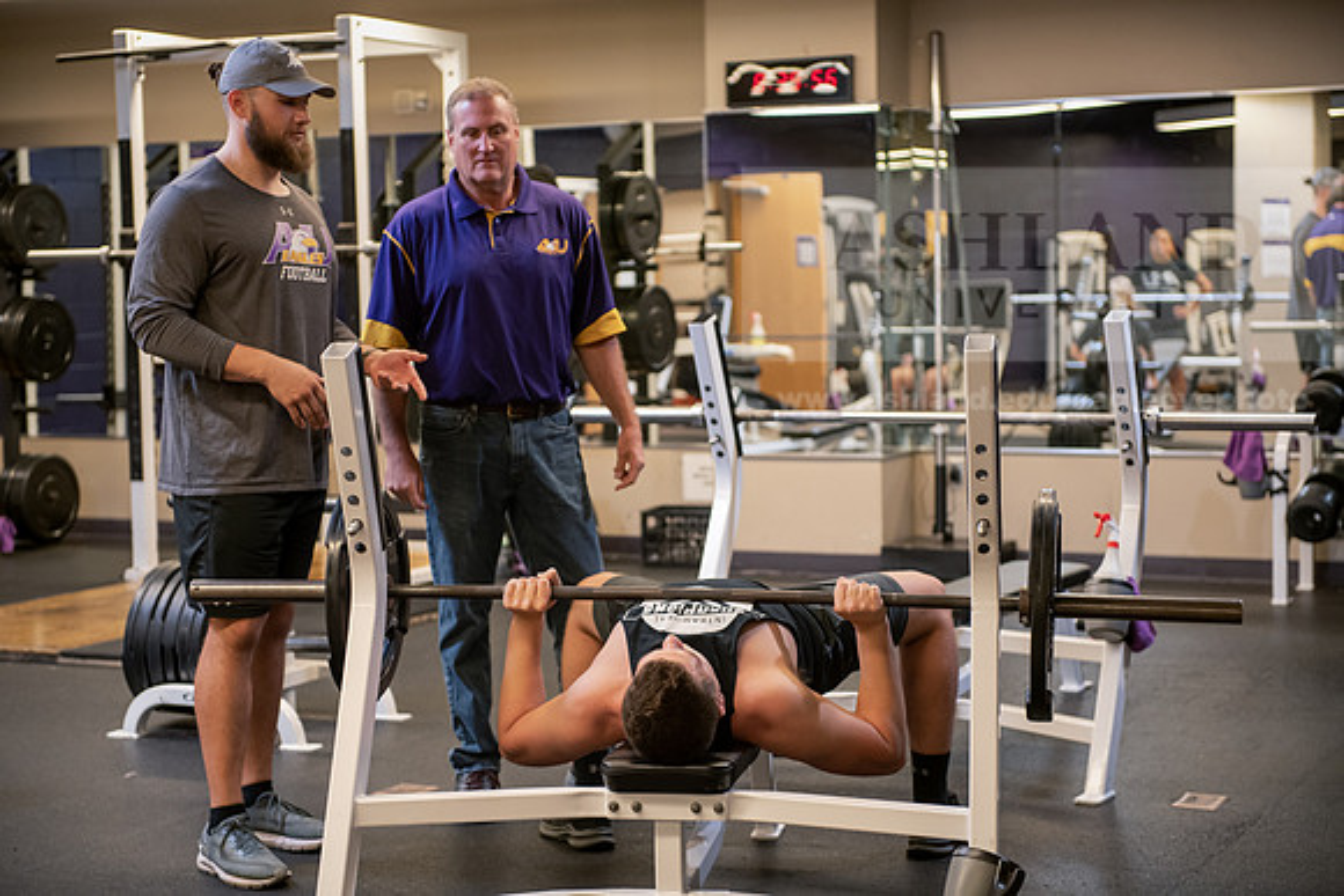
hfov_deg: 28.8
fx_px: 2614
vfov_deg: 19.5
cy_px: 448
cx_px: 672
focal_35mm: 70
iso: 1000
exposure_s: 1/200
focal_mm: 70
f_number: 3.2
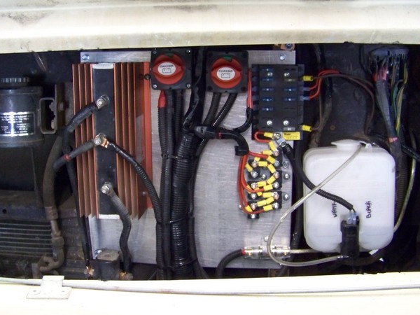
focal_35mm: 42
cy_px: 150
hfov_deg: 44.8
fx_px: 510
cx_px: 206
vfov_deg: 34.3
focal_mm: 5.85
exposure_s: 1/8
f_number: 2.8
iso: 400
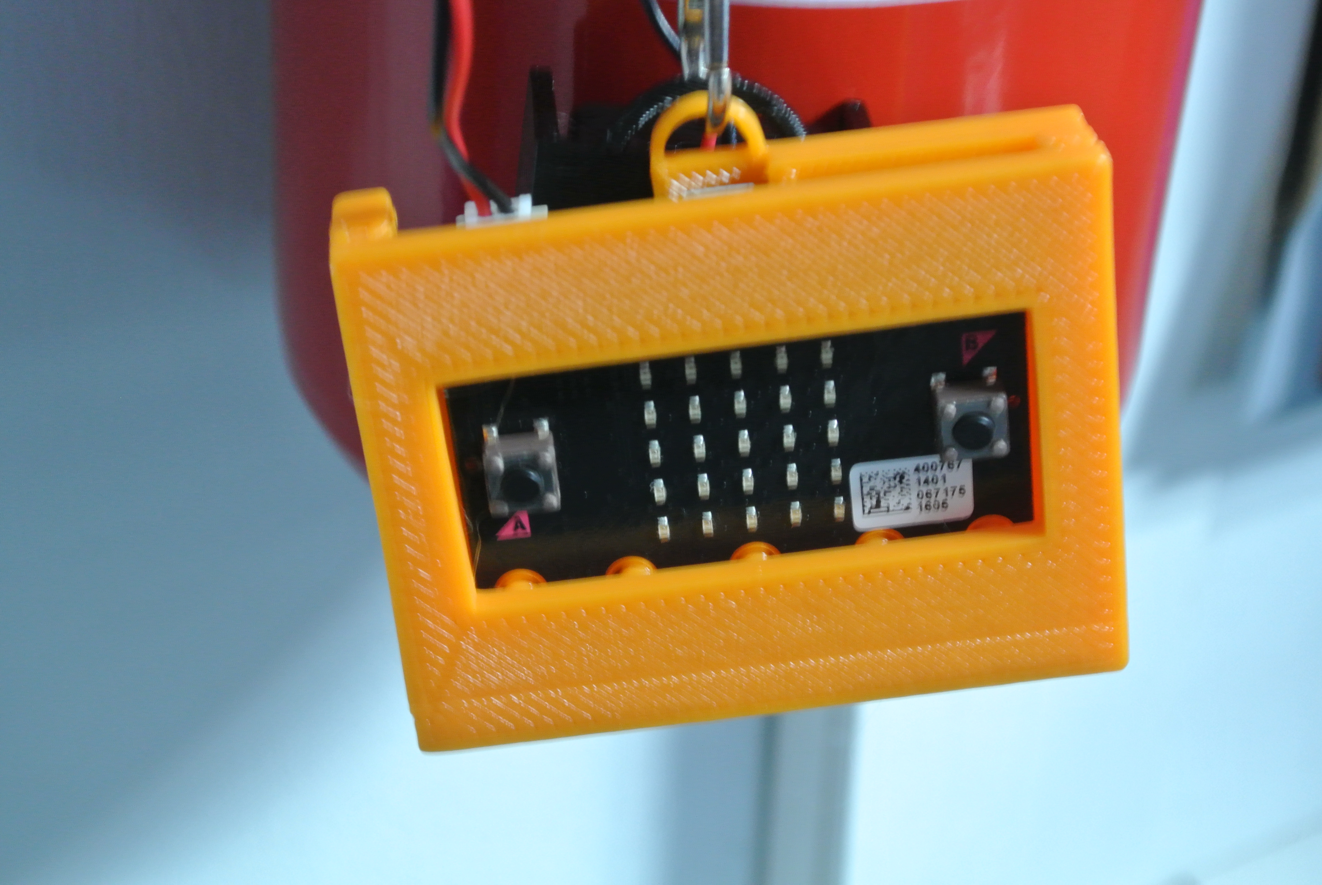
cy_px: 442
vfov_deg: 18.5
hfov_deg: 27.3
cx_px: 661
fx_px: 2721
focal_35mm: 74
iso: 800
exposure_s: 1/5
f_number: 5.6
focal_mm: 27.6
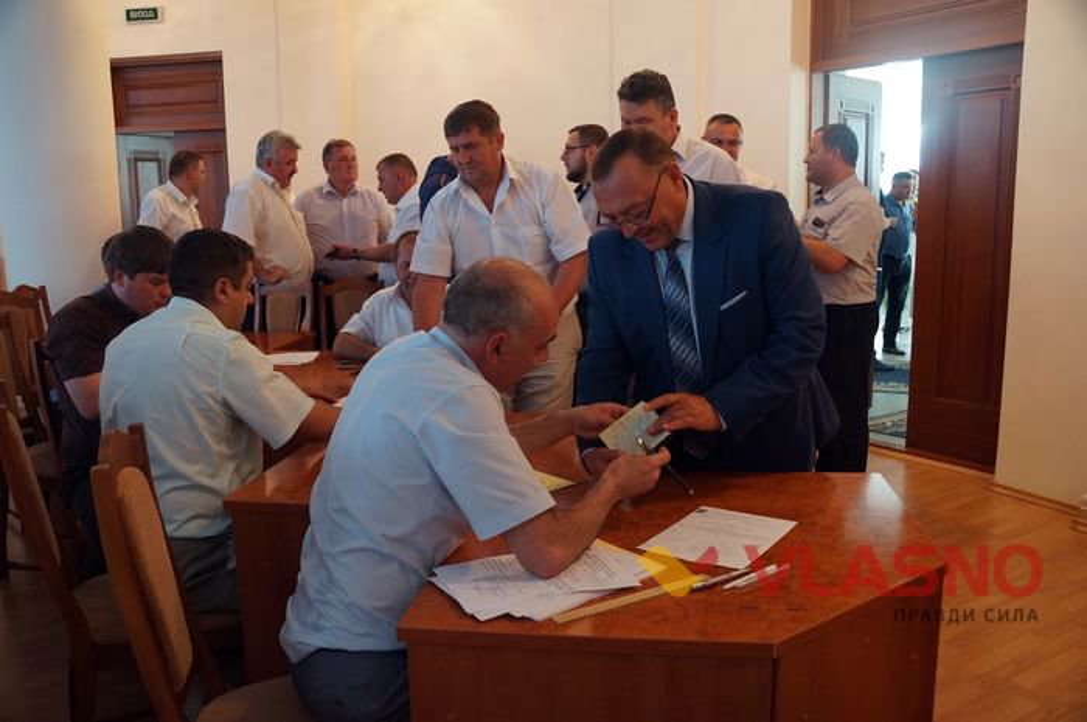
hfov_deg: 62.0
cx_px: 544
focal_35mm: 30
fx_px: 905
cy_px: 361
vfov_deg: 43.5
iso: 1000
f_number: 4
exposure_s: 1/60
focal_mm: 20
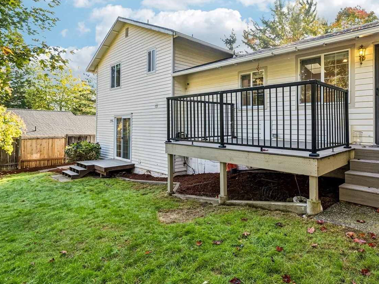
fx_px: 241
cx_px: 226
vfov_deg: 60.8
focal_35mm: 22
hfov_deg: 75.6
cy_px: 122
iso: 250
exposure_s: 1/40
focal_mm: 10
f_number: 9
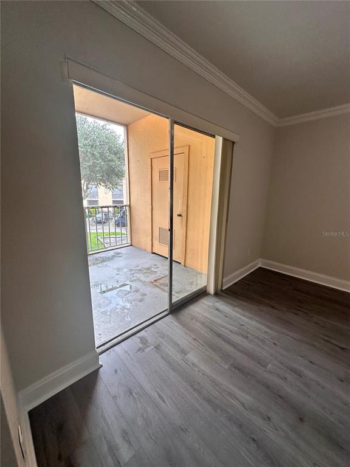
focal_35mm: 14
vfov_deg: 102.1
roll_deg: -1.1
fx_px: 189
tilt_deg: -6.8
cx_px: 175
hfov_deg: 85.7
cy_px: 234
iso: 64
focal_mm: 2.22
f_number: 2.2
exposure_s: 1/120
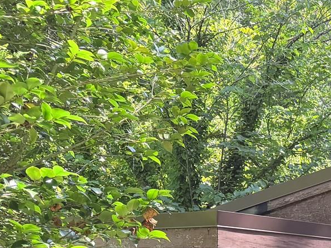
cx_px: 558
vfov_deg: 16.5
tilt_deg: -4.6
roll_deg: -1.0
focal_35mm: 83
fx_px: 794
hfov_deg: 19.1
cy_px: 347
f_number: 1.78
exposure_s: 1/507
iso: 100
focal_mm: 6.76
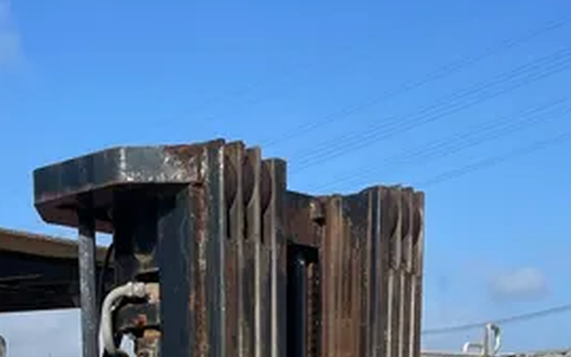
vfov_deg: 14.0
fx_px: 1167
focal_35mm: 75
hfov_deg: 27.3
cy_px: 766
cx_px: 170
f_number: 1.6
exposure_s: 1/4651
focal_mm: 4.2
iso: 50
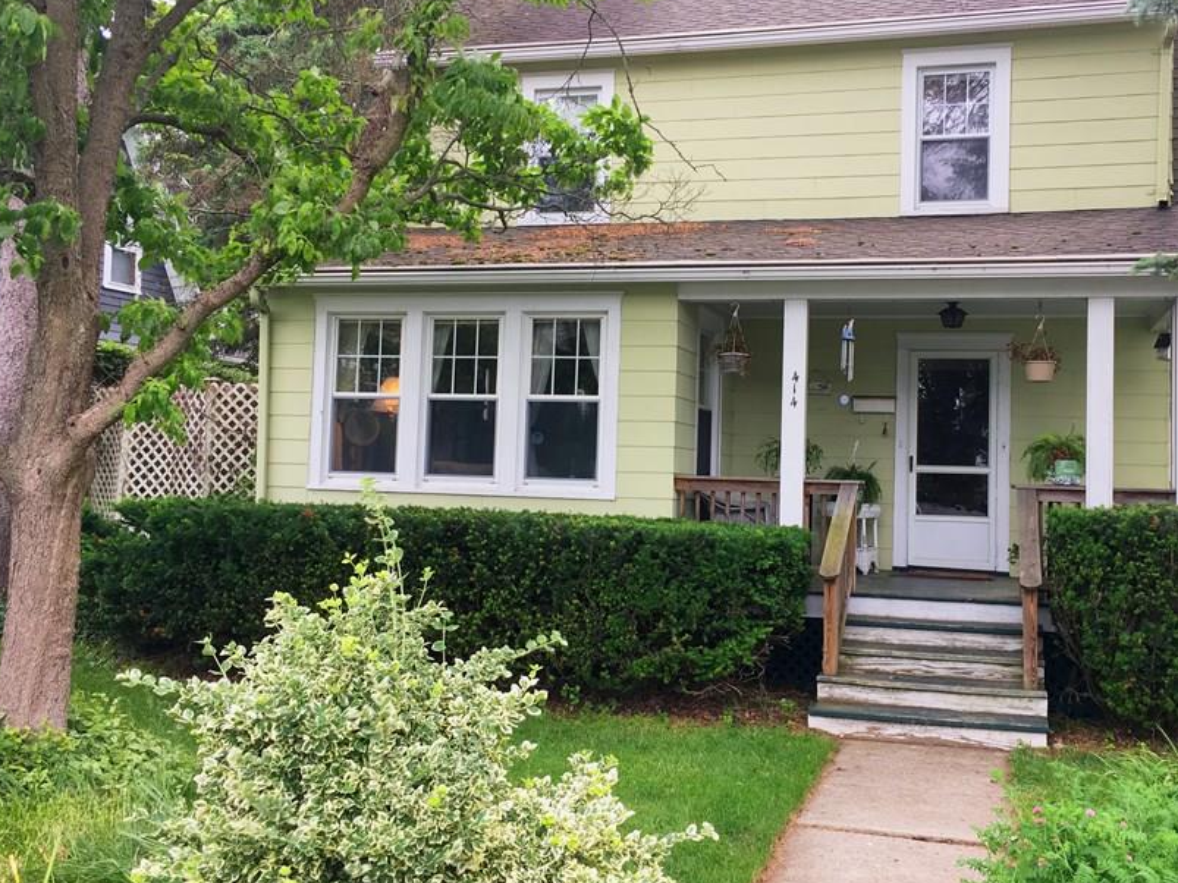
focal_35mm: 37
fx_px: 1259
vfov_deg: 38.6
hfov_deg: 50.0
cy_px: 422
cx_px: 657
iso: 32
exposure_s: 1/60
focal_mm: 4.15
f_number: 2.2
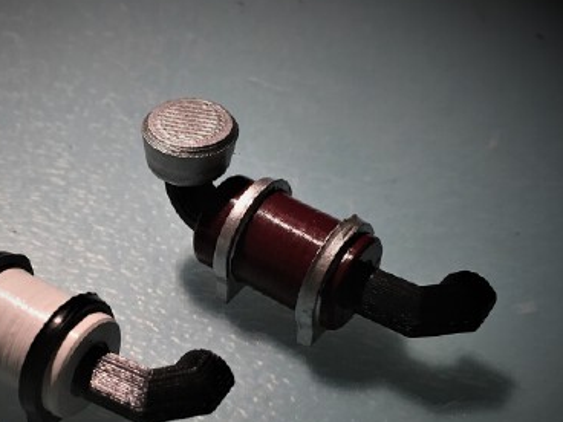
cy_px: 284
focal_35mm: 42
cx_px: 171
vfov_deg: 34.0
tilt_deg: -46.4
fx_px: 683
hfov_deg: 43.9
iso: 100
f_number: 2.2
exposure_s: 1/33
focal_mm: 4.15
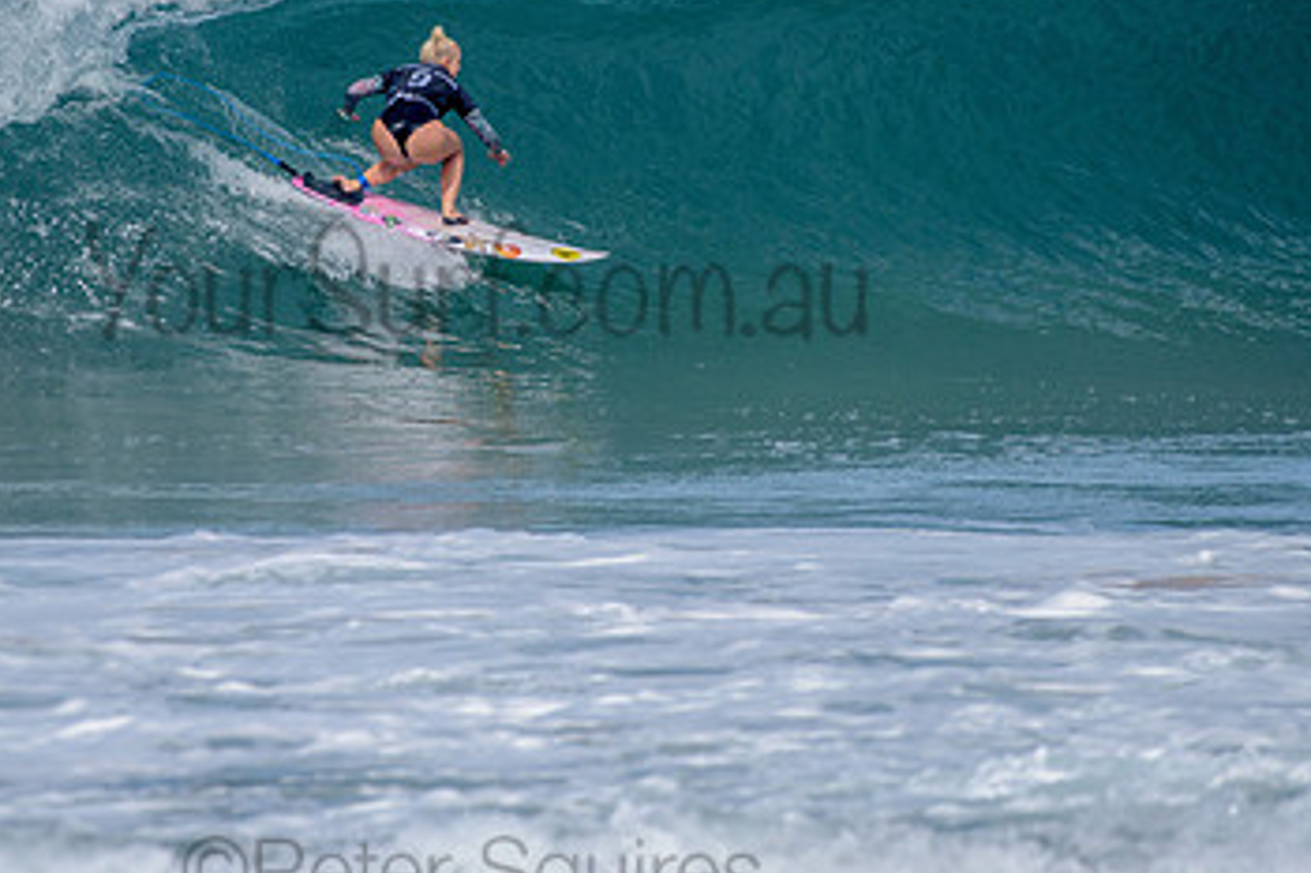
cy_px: 249
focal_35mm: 829
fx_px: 30174
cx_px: 472
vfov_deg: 1.7
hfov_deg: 2.5
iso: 250
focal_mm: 500
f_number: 6.3
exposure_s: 1/2500
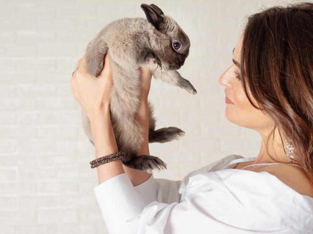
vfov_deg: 23.3
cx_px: 163
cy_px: 102
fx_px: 570
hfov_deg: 30.7
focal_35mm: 63
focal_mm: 50
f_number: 3.5
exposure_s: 1/125
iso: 100
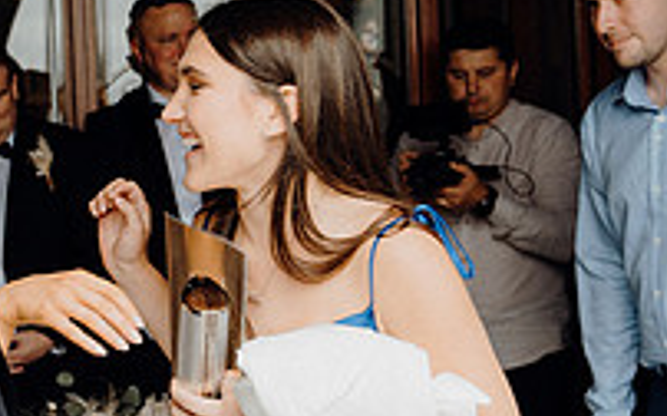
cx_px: 73
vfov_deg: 15.9
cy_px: 190
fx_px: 1490
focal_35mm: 82
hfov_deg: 24.5
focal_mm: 28
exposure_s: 1/200
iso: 200
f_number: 3.5
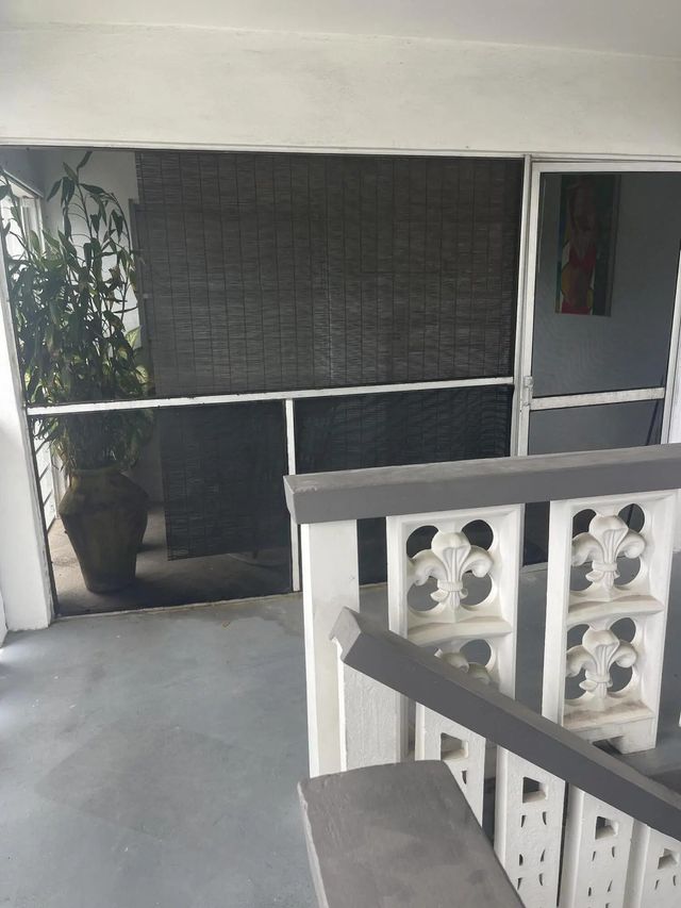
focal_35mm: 25
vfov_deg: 69.4
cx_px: 340
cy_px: 454
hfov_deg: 54.9
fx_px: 656
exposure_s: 1/145
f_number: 1.6
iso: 32
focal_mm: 5.1
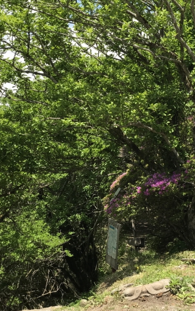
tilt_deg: -1.0
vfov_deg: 21.9
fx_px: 808
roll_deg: -1.0
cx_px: 231
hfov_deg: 13.4
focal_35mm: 95
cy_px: 150
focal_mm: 6.6
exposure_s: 1/429
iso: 20
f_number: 2.8
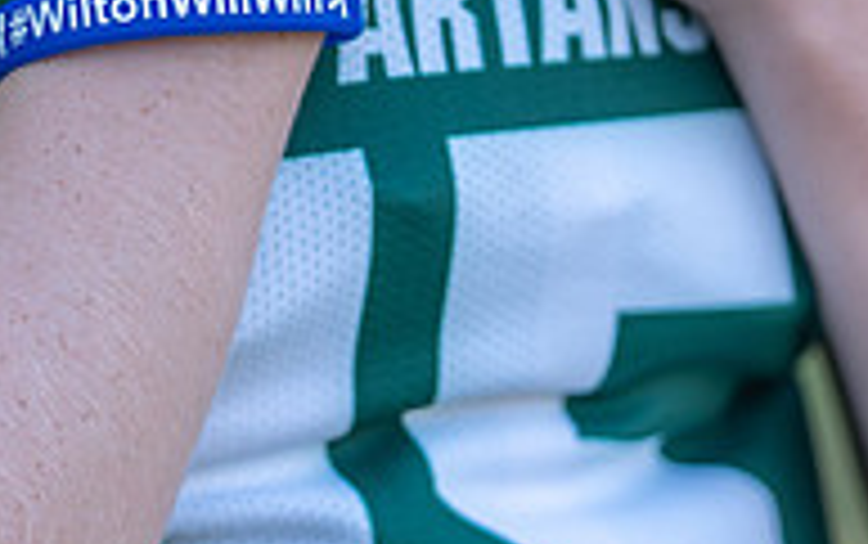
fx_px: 5801
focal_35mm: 245
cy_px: 151
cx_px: 148
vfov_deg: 5.4
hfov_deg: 8.5
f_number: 2.8
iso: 125
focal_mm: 80
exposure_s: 1/320
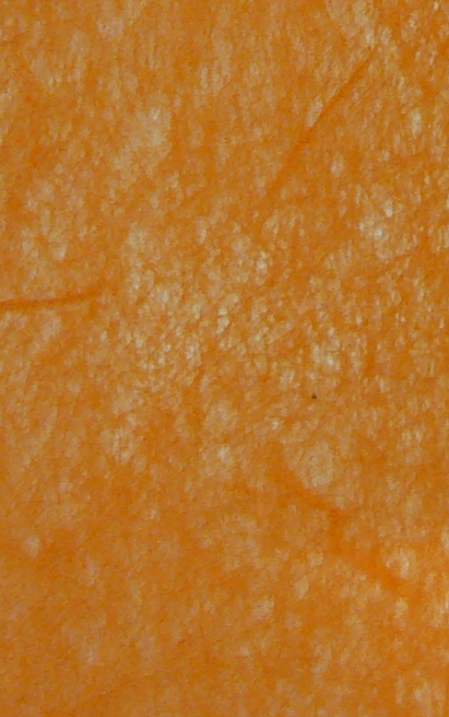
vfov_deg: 16.9
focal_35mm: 122
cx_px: 625
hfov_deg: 10.5
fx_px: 2386
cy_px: 114
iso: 200
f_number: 2.8
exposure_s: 1/30
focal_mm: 5.2
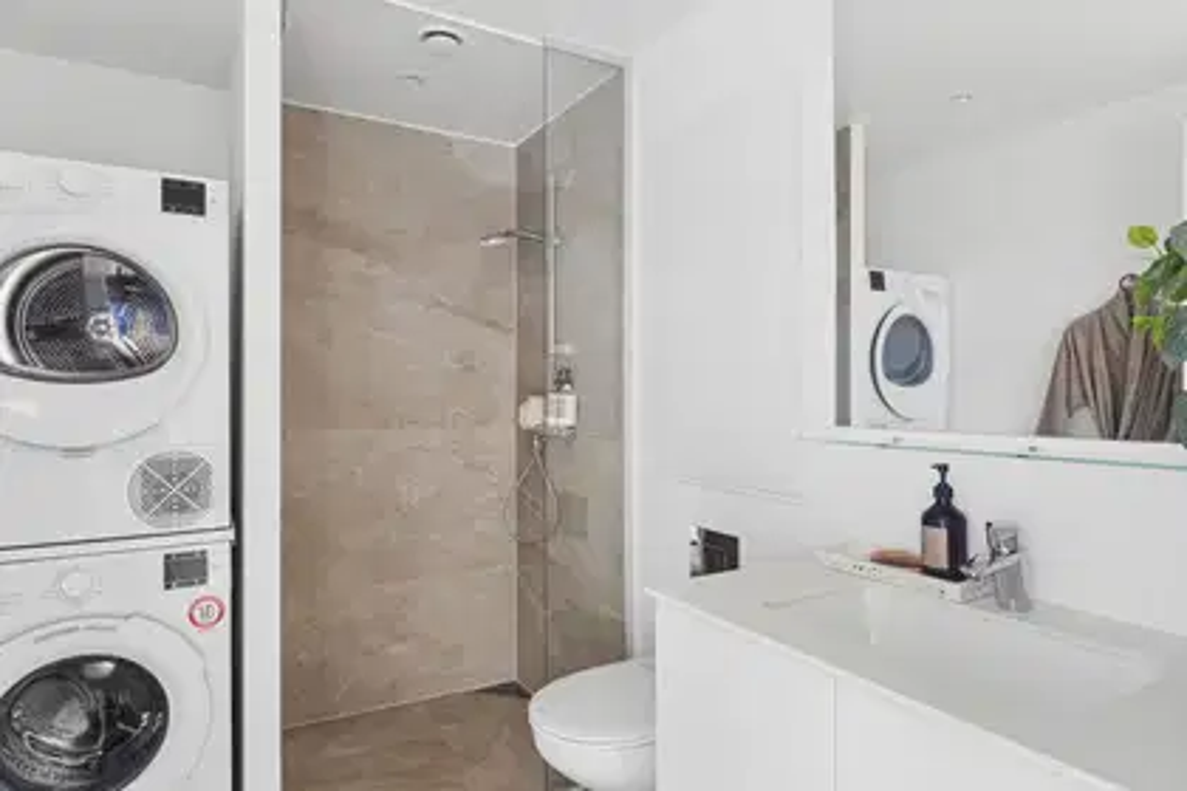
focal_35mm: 22
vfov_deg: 57.8
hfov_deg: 79.2
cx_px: 594
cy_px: 396
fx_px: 717
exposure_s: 1.3
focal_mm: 14.5
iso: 200
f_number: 8
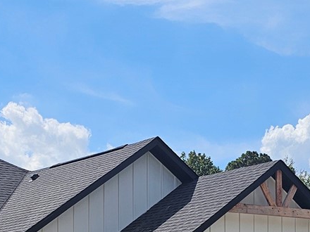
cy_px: 315
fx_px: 958
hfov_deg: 18.1
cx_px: 25
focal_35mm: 107
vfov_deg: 13.3
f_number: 1.7
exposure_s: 1/1252
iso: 10
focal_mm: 6.3
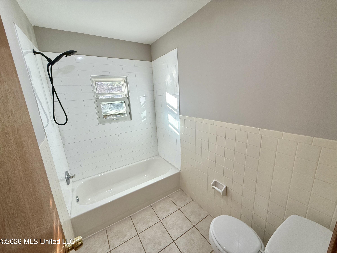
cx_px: 168
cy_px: 126
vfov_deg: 85.7
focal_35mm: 14
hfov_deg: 102.1
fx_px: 136
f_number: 2.2
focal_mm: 2.22
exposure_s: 1/120
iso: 125
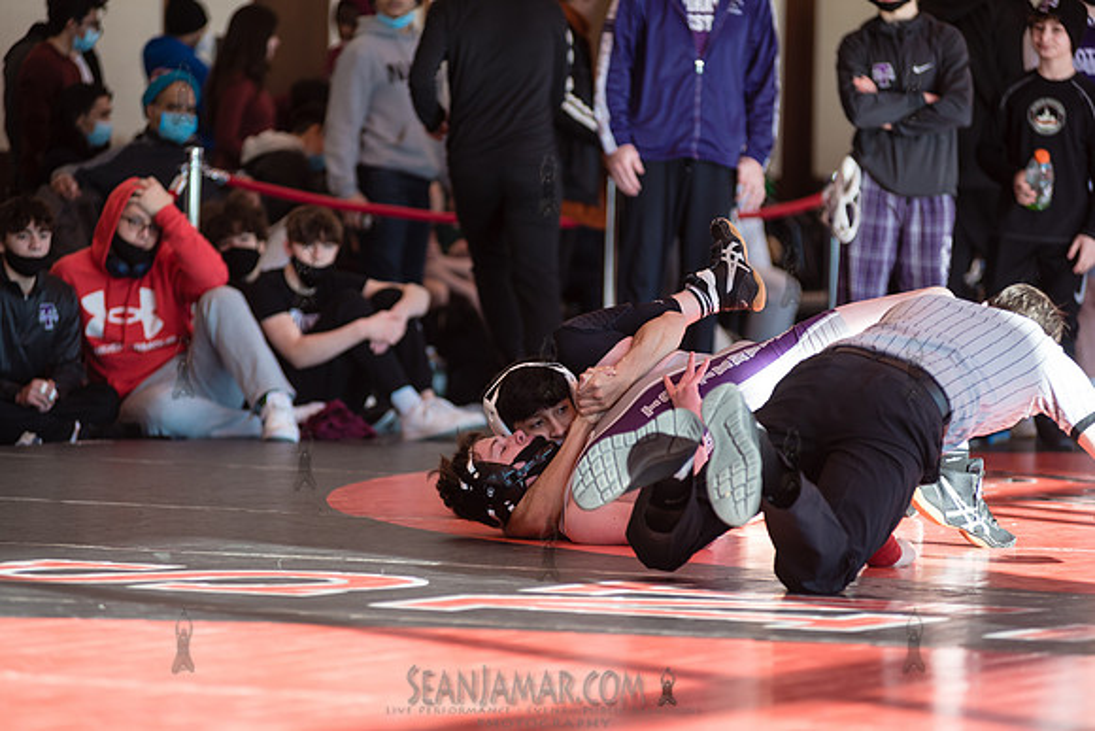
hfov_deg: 11.1
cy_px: 366
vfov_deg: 7.4
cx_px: 548
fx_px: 5628
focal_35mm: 185
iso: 400
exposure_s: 1/400
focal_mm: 185
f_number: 4
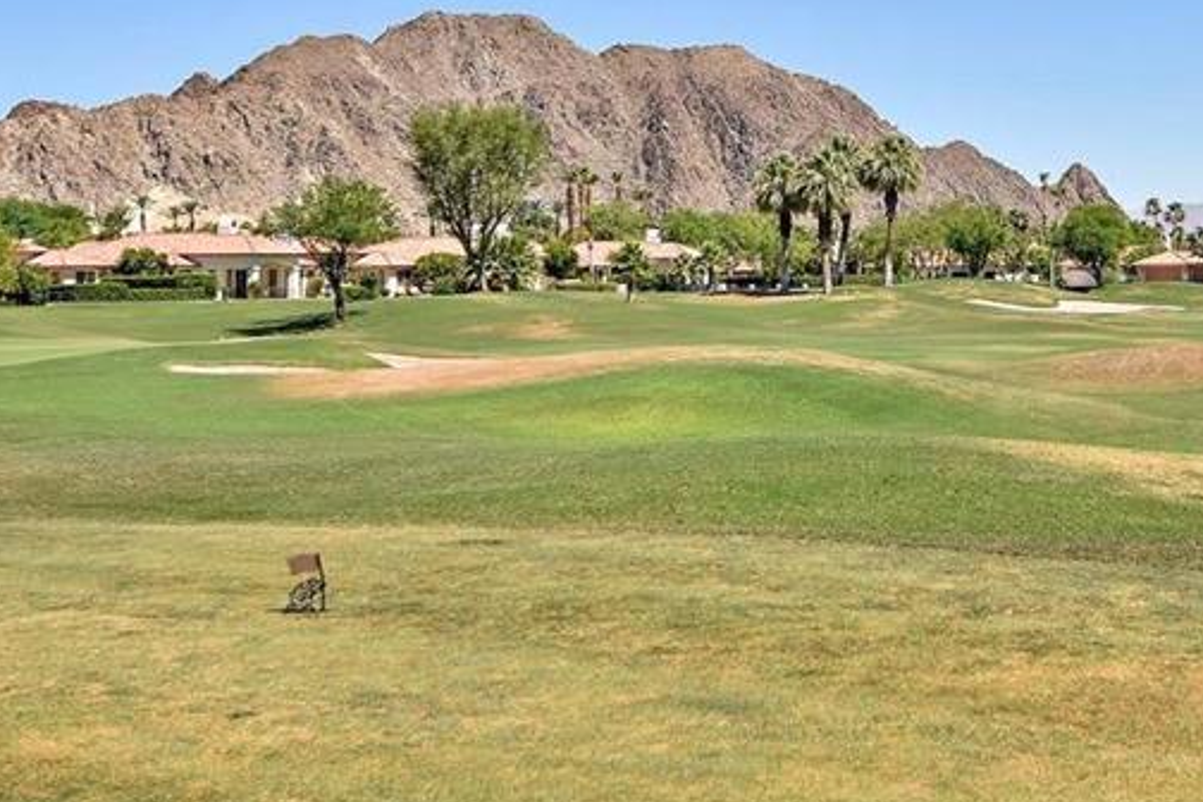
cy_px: 221
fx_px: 2038
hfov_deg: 32.4
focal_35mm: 61
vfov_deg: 22.1
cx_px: 859
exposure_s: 1/200
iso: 100
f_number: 5
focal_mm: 20
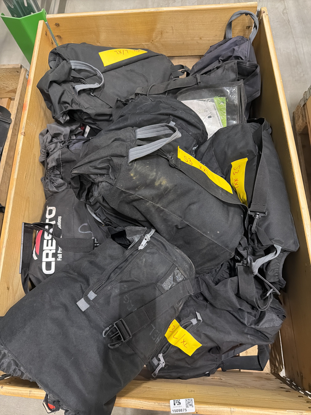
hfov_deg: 56.8
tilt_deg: -69.5
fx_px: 287
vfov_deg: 71.6
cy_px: 208
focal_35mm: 24
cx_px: 156
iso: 800
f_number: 1.78
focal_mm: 6.76
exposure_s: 1/43
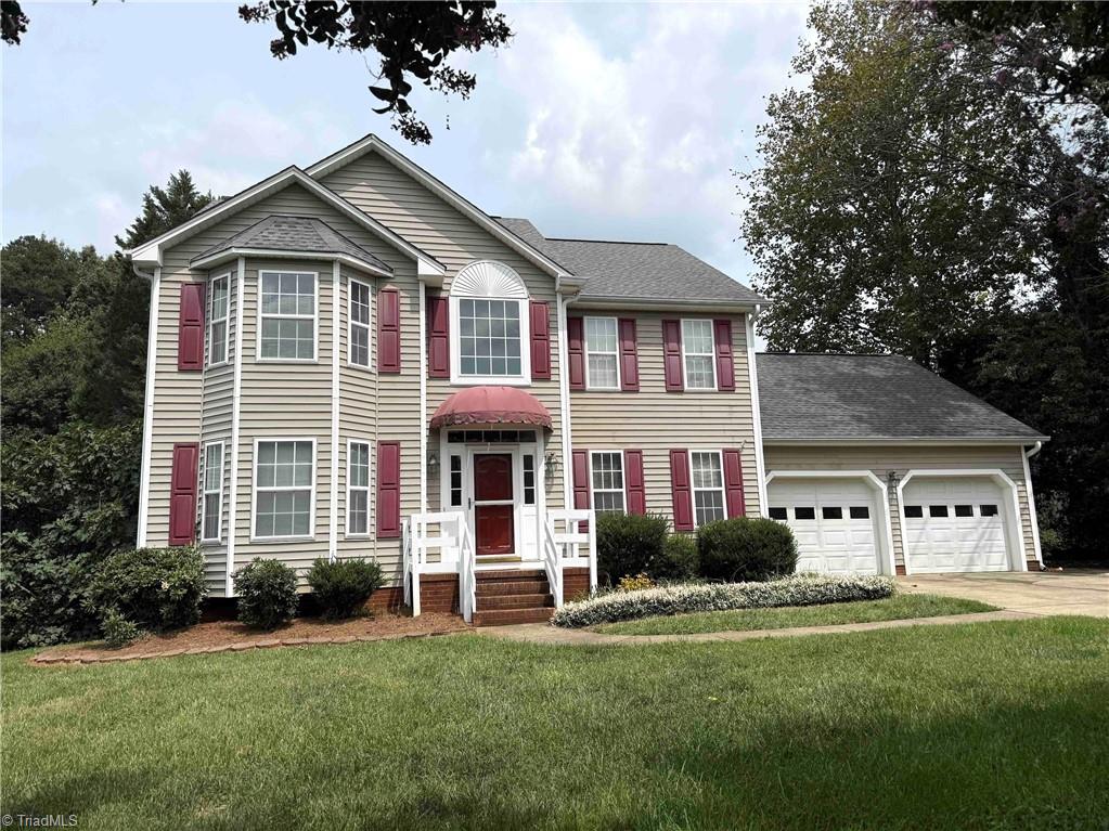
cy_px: 416
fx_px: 769
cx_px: 554
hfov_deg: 71.6
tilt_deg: +9.2
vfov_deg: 56.8
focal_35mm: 24
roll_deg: +2.0
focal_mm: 6.76
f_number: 1.78
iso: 80
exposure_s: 1/6711
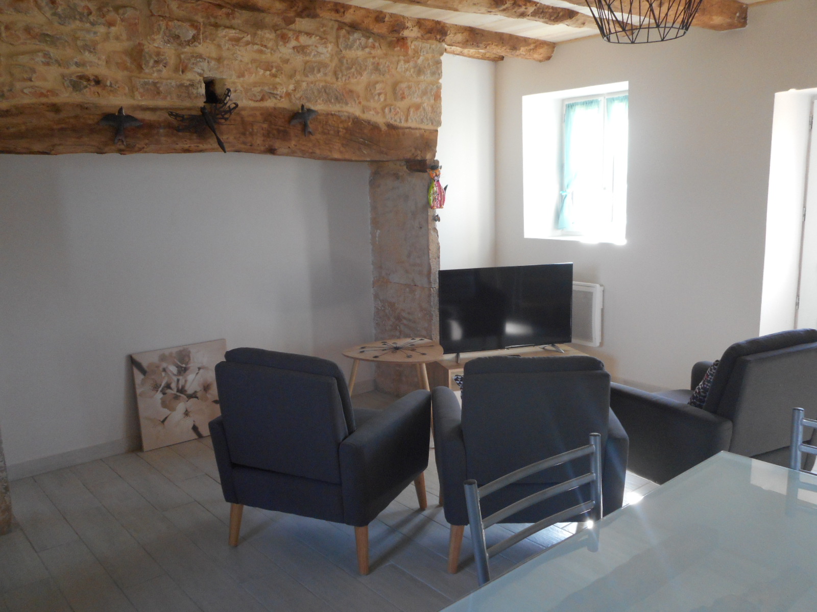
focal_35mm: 29
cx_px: 408
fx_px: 684
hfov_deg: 61.7
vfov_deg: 48.2
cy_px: 306
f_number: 4
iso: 220
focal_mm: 5.2
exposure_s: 1/30
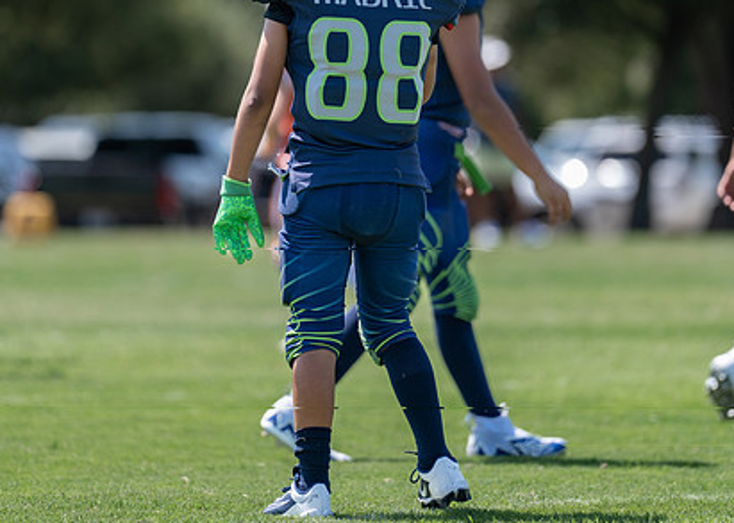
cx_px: 326
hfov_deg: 6.1
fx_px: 6896
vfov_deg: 4.3
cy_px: 124
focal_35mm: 331
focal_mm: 200
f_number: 2.8
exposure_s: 1/1600
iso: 160
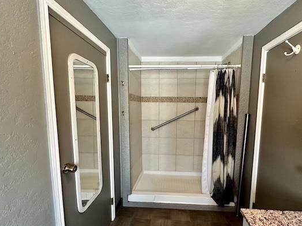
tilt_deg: -6.9
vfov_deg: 74.5
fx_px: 148
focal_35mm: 17
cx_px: 166
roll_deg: -1.3
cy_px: 124
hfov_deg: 90.7
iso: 320
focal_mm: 2.22
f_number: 2.2
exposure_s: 1/60
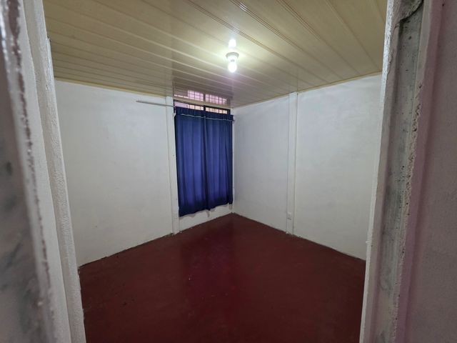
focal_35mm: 13
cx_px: 228
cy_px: 172
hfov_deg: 106.2
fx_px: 172
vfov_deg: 89.9
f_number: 1.9
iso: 400
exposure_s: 1/60
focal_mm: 2.2
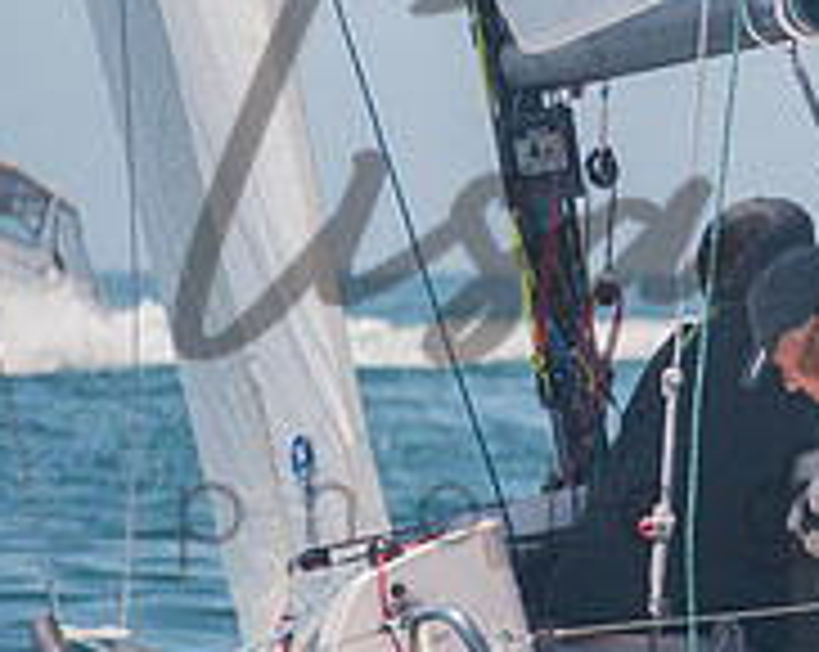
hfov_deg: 3.5
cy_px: 169
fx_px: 13213
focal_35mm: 546
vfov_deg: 2.8
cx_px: 1179
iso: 100
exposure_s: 1/250
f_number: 4.8
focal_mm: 116
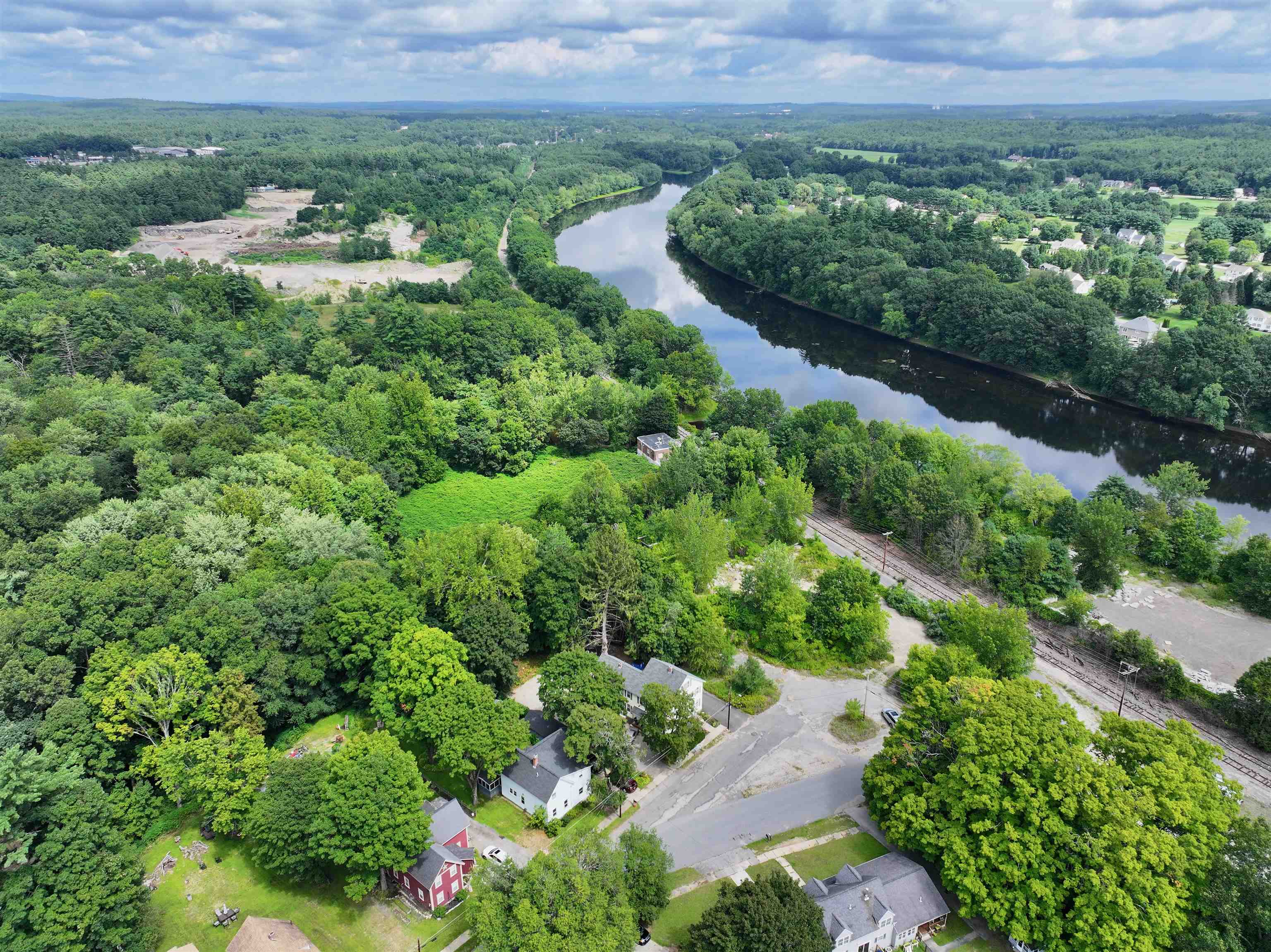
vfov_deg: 56.8
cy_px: 476
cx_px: 636
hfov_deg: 71.6
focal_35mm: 24
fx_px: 881
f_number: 2.8
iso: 120
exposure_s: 1/1600
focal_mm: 12.29
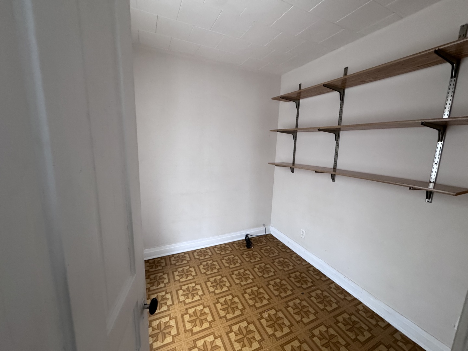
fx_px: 189
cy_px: 176
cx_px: 234
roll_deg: +0.8
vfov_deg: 85.7
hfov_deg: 102.1
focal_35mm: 14
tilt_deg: -5.5
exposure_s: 1/99
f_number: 2.2
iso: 320
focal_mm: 2.22
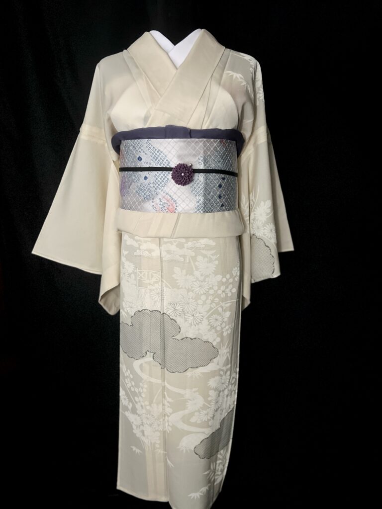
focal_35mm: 26
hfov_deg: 53.1
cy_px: 254
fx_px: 383
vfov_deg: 67.3
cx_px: 191
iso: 640
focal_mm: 5.7
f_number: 1.5
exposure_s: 1/40
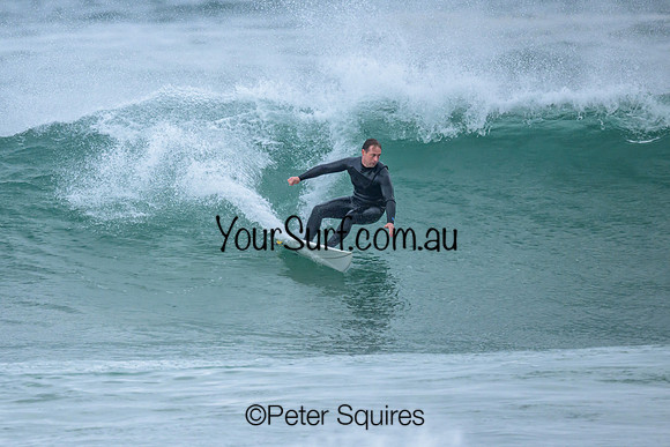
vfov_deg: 1.3
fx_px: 20438
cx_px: 210
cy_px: 223
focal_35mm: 1098
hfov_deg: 1.9
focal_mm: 800
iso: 800
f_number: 6.3
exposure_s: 1/2000
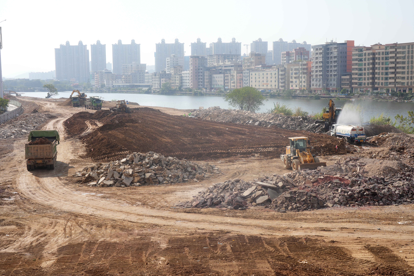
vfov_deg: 29.2
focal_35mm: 46
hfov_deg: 42.7
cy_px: 138
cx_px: 207
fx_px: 529
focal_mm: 46
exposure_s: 1/250
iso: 100
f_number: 7.1
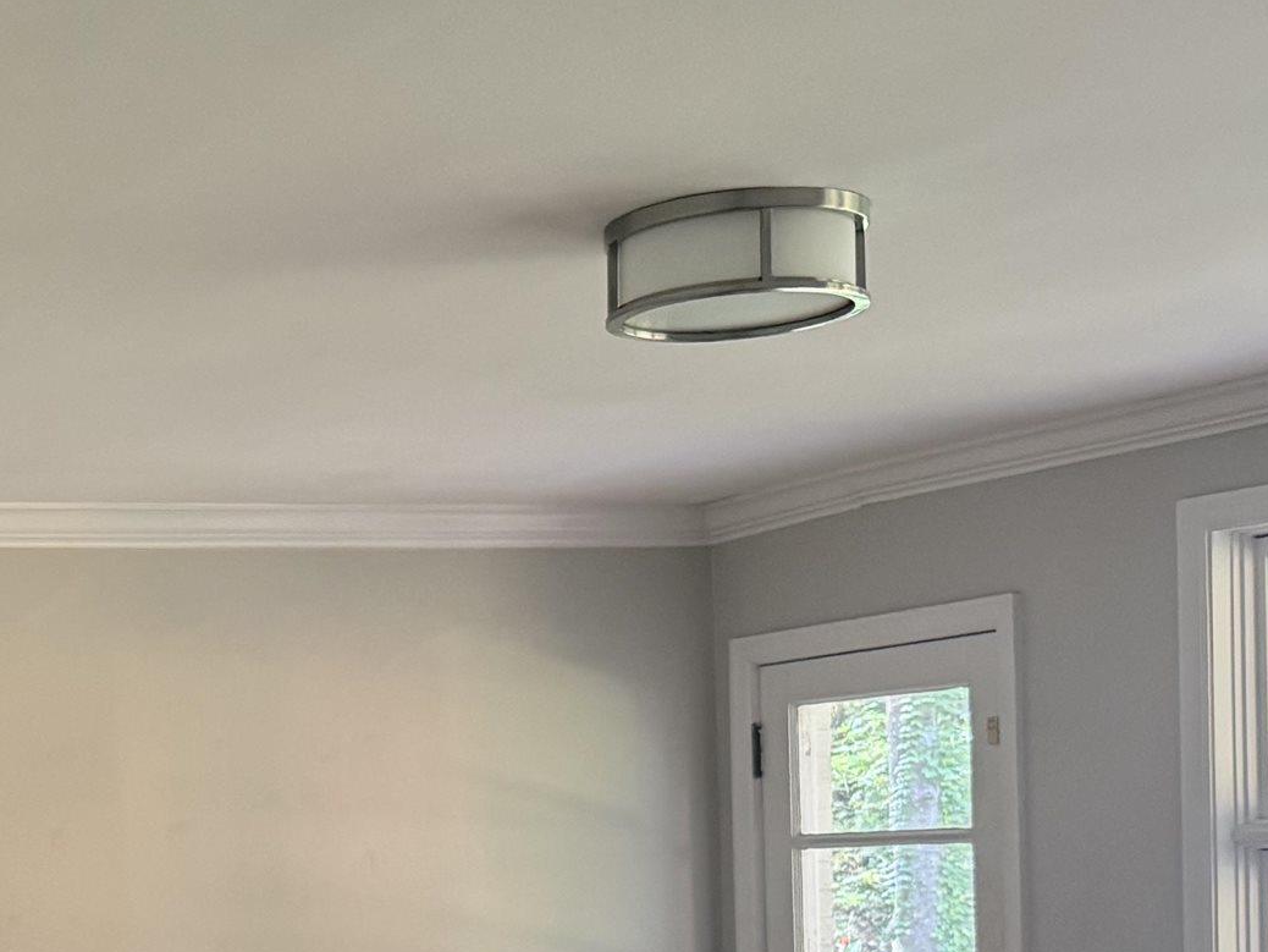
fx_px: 2601
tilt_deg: -1.8
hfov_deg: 25.3
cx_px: -147
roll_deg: +3.0
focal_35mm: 71
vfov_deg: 20.0
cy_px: 986
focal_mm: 6.76
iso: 400
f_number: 1.78
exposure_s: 1/60
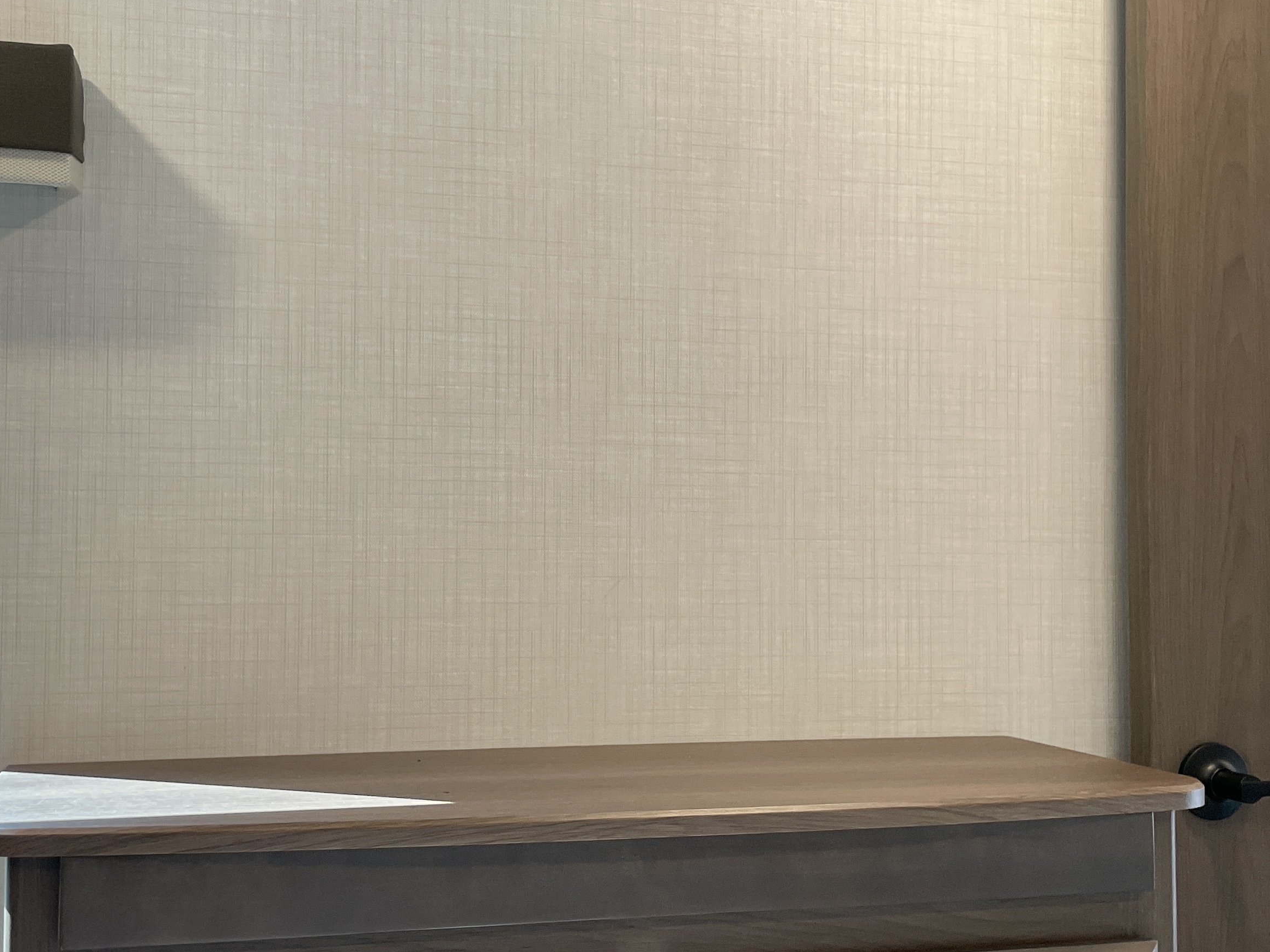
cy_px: 521
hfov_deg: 42.1
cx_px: 598
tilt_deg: +2.5
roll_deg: +0.6
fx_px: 1651
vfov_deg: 32.2
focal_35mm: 45
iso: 125
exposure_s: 1/121
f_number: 1.6
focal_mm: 4.2
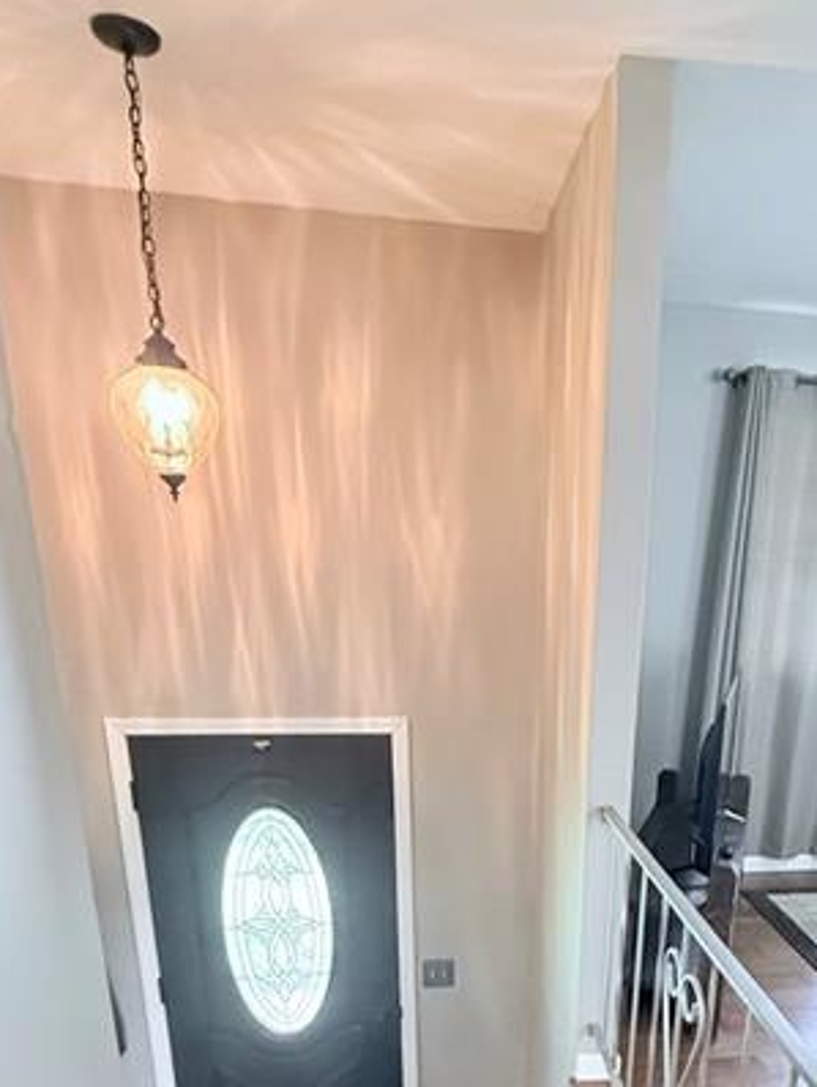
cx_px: 557
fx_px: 849
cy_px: 847
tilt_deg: -19.2
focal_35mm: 27
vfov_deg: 60.8
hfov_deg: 50.3
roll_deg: -2.8
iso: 1000
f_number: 2.2
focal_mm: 2.22
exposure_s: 1/60
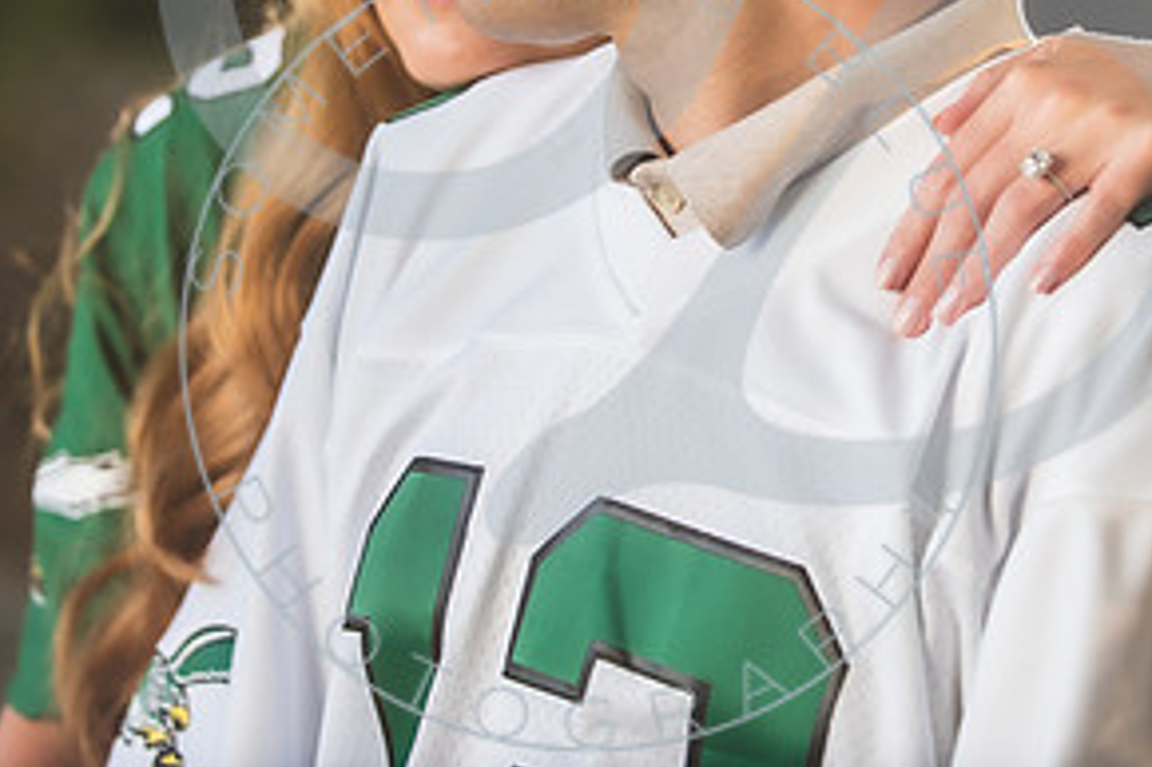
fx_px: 5756
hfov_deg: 11.4
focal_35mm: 180
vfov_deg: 7.6
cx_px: 787
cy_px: 10
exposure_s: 1/250
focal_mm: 90
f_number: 2.8
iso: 200
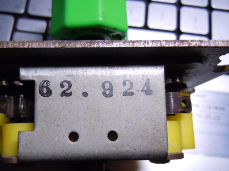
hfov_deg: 48.7
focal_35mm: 38
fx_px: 251
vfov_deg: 37.6
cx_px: 90
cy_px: 101
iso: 400
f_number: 3.5
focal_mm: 5.4
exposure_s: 1/60
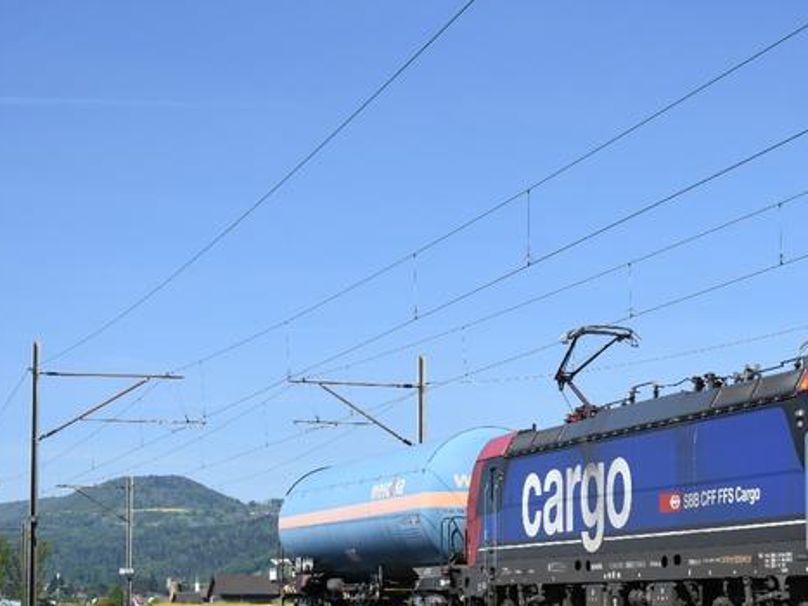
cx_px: 642
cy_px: 448
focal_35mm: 84
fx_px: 1960
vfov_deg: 17.5
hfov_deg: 23.0
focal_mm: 34
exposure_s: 1/1250
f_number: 5.6
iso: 200
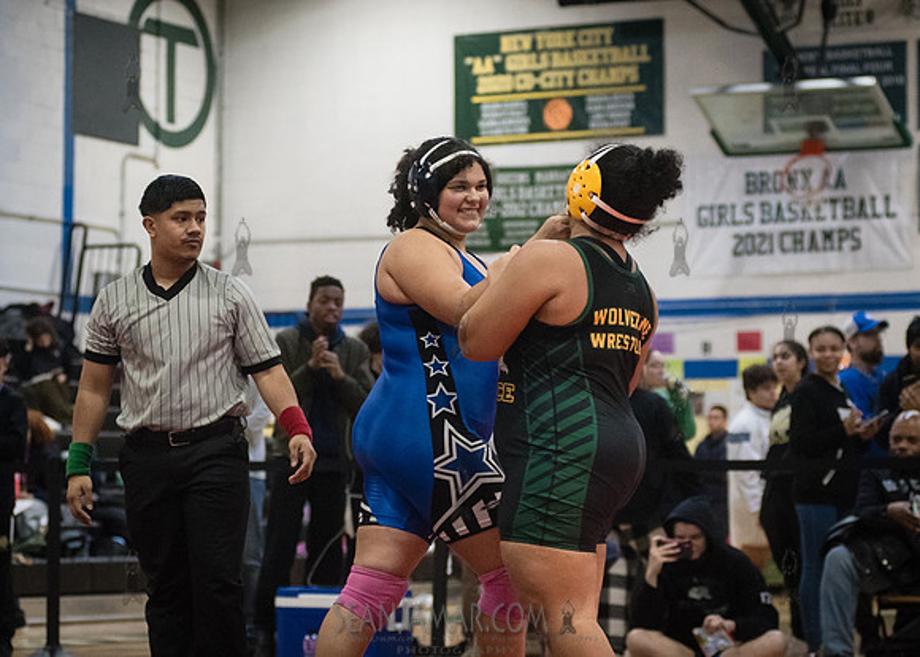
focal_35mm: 109
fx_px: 2857
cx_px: 474
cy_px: 287
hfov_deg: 18.3
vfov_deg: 13.1
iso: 8000
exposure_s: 1/500
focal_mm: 80
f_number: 3.5
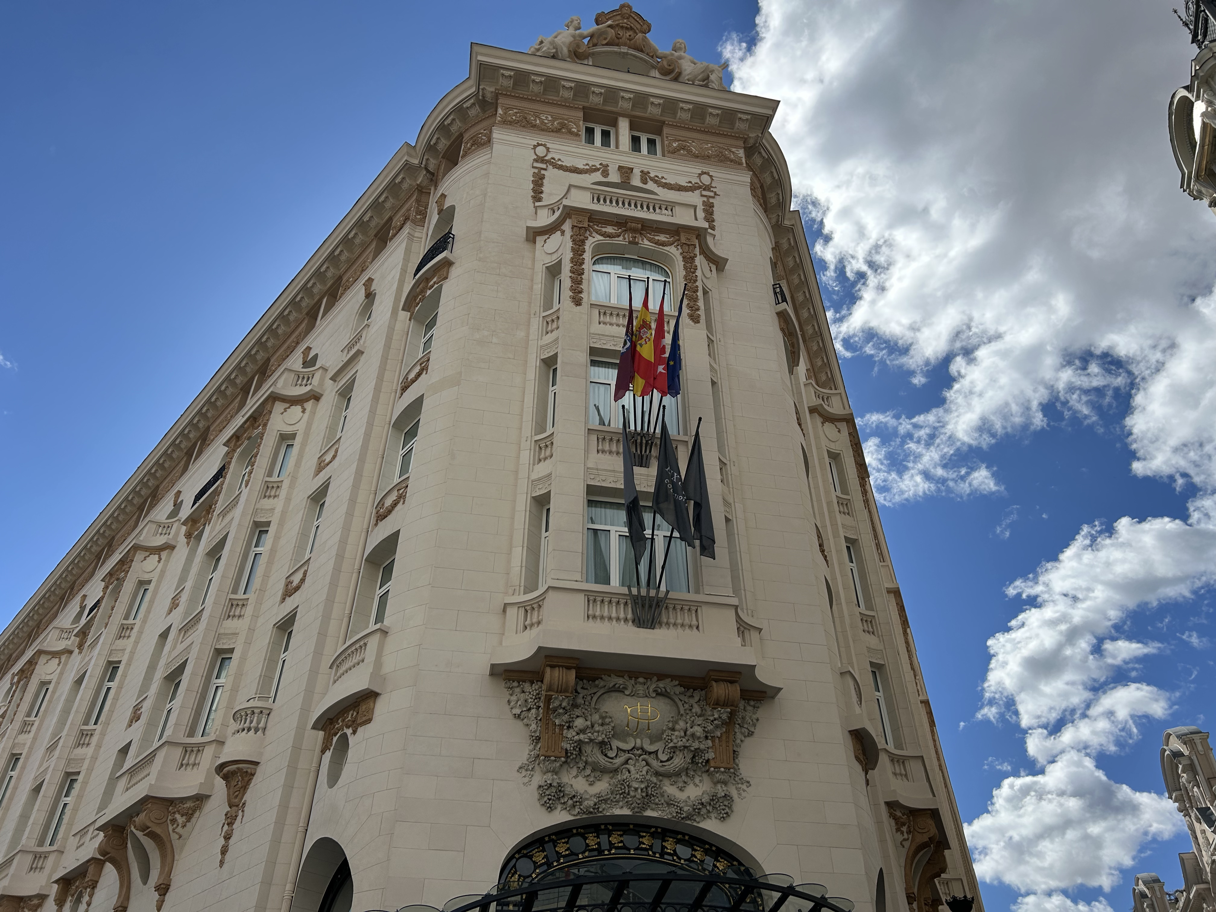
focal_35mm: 26
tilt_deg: +41.1
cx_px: 608
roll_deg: +0.2
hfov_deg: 67.3
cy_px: 456
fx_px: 913
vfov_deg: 53.1
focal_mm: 5.7
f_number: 1.5
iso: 50
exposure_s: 1/7463
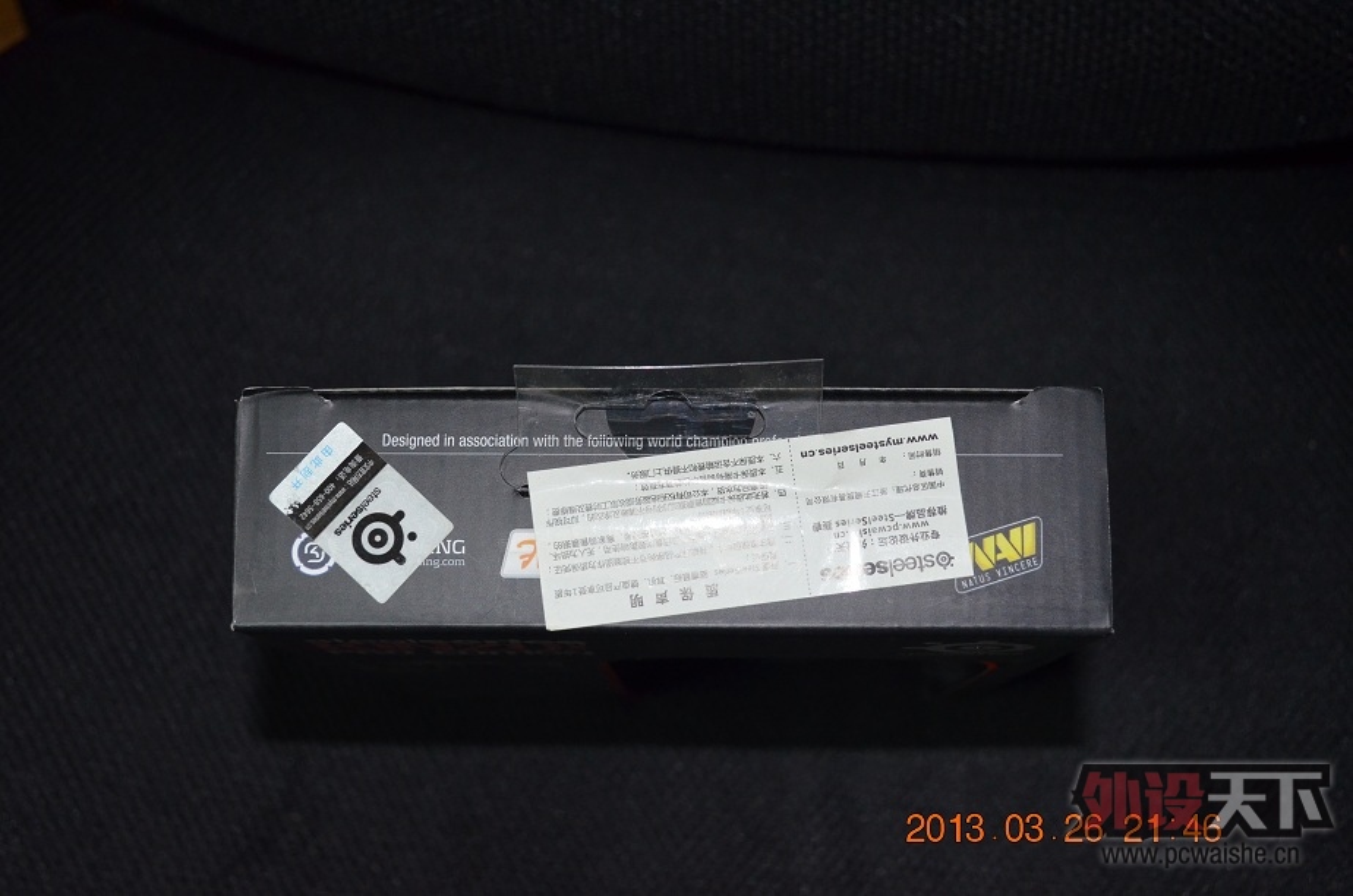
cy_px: 448
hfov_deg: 37.9
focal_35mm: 52
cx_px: 676
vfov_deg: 25.6
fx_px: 1969
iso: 1400
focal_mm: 35
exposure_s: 1/60
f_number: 5
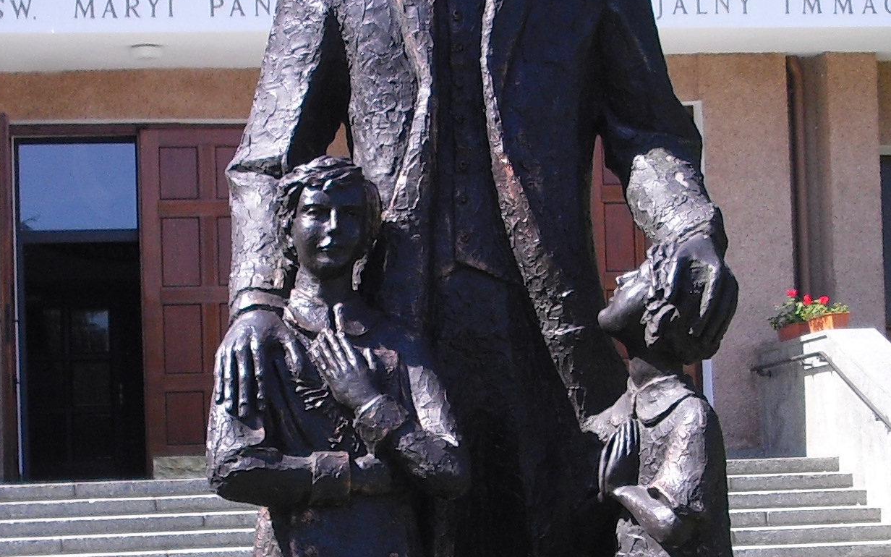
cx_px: 560
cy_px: 465
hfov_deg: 18.4
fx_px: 2744
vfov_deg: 11.5
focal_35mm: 113
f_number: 5.6
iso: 64
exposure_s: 1/100
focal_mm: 6.2
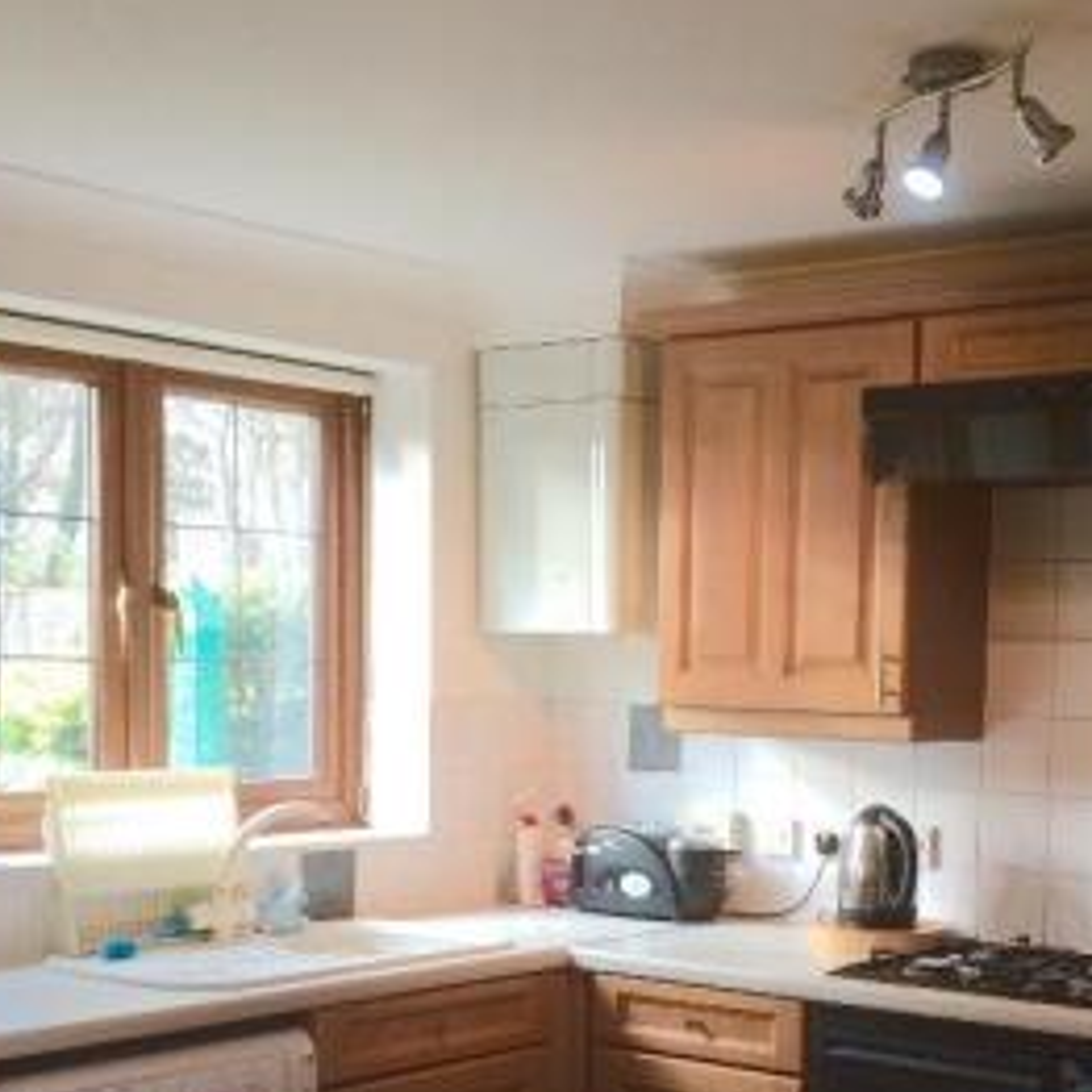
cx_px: 756
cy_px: 798
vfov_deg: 29.6
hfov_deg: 29.8
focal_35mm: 57
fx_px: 2034
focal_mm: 4.15
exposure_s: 1/30
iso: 40
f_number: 2.2
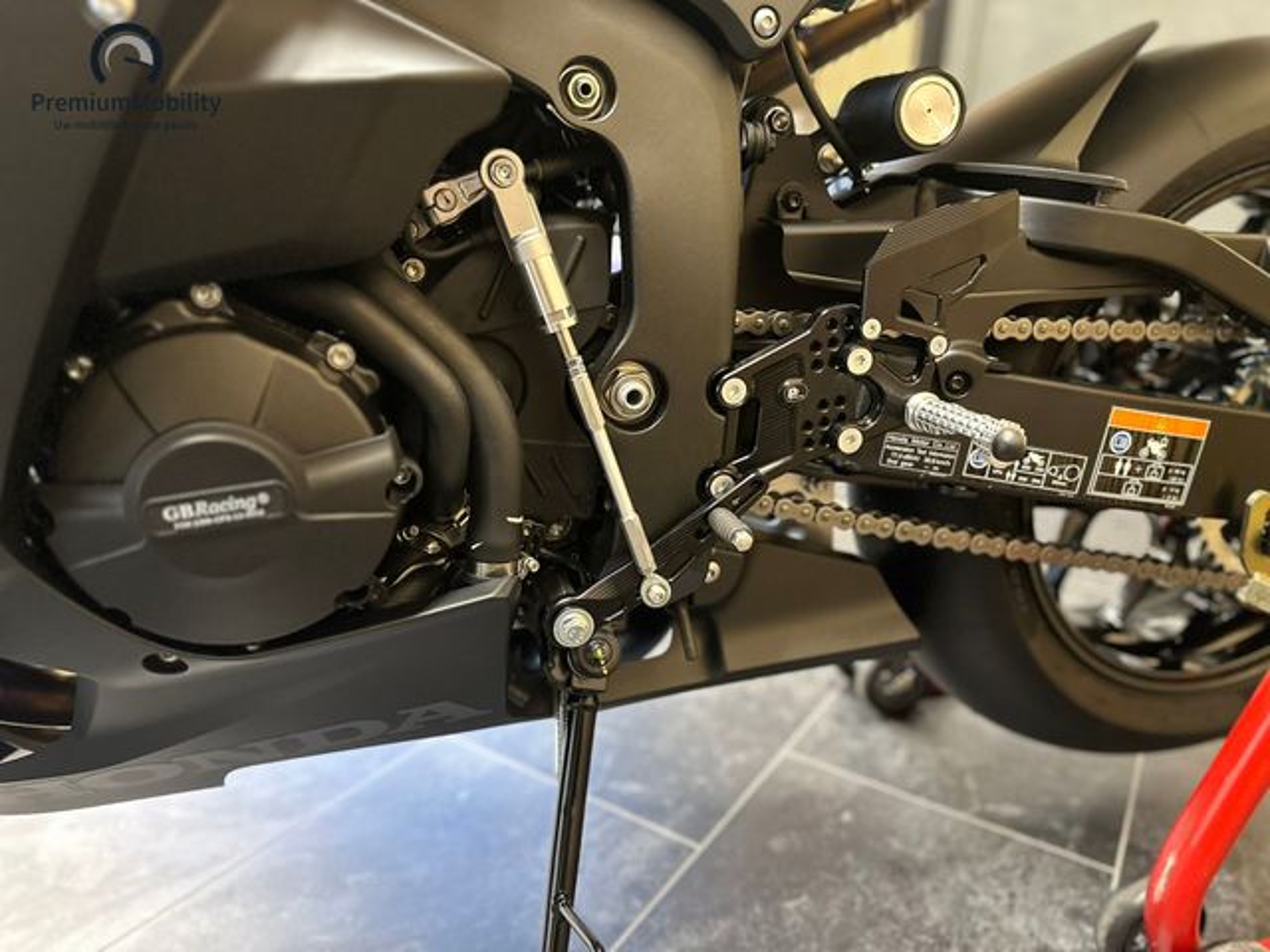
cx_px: 635
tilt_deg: -17.1
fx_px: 881
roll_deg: -2.4
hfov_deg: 71.6
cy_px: 476
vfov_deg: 56.8
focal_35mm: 24
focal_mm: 6.86
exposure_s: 1/33
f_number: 1.78
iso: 800
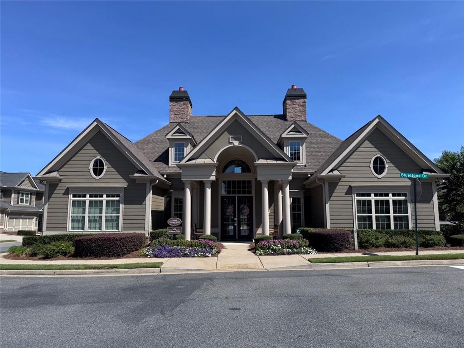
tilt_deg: +7.8
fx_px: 322
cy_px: 174
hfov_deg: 71.6
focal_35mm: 24
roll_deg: -0.7
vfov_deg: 56.8
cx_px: 232
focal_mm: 6.76
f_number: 1.78
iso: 80
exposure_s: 1/4608
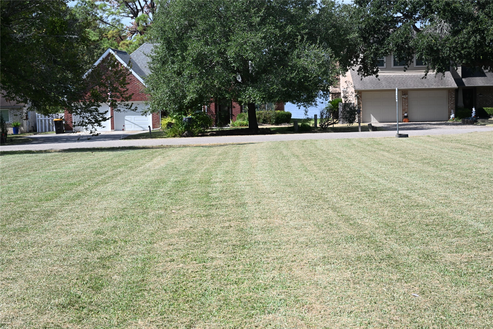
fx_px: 959
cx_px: 246
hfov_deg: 28.8
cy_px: 164
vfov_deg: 19.5
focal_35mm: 70
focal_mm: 70
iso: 200
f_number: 11
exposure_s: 1/250
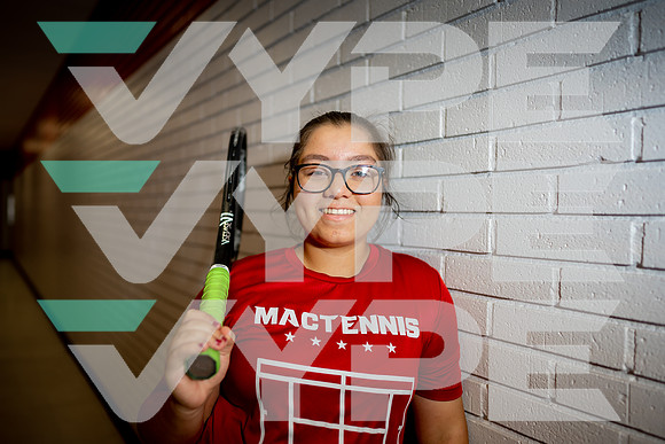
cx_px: 332
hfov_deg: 73.7
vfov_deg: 53.2
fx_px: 443
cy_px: 222
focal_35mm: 24
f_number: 1.4
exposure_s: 1/160
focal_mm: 24
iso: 40
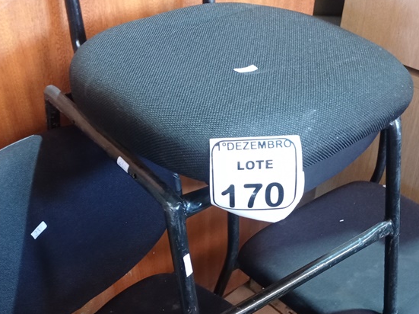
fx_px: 629
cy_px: 257
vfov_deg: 27.4
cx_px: 195
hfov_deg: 36.8
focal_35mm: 52
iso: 538
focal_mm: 4.7
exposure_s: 1/24
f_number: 1.79
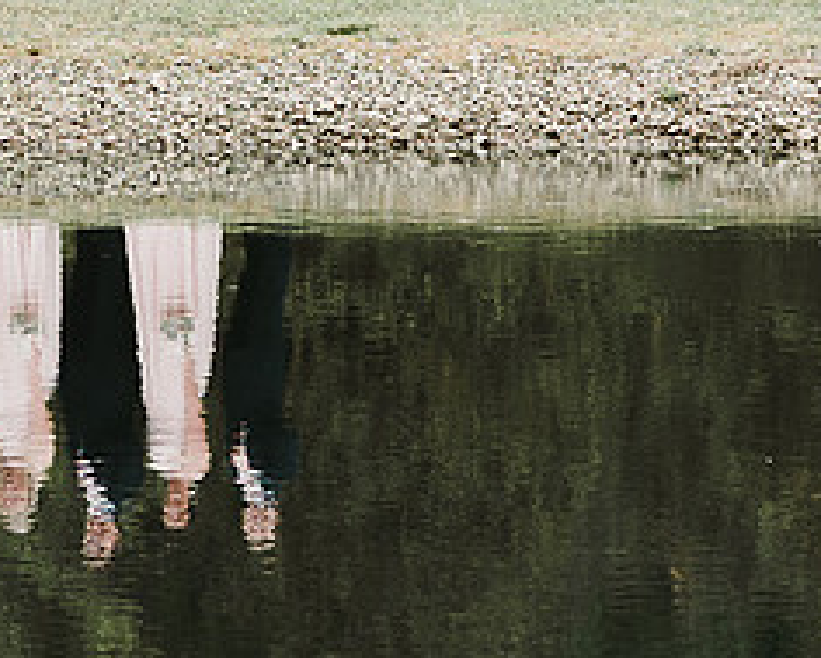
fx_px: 7147
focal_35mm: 294
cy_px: -155
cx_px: 70
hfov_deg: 6.6
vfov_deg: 5.2
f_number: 5
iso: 100
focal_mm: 28
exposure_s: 1/100
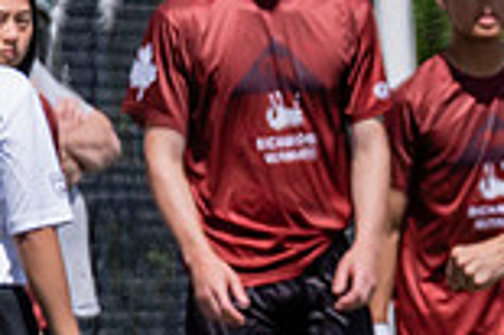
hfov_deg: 0.8
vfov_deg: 0.6
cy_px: 216
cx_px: 825
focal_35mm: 2480
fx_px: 34683
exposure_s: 1/2000
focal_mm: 400
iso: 250
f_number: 4
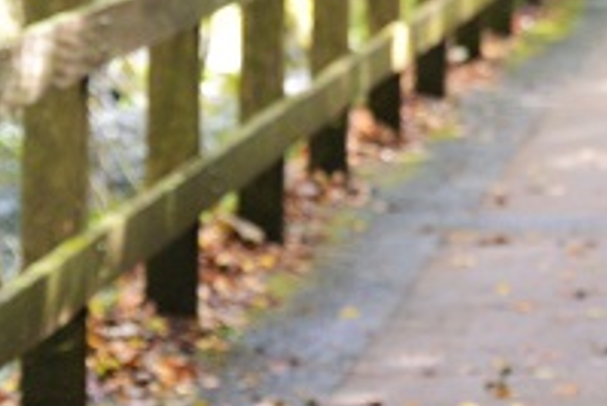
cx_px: 711
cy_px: -169
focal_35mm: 310
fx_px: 5231
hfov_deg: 6.6
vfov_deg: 4.4
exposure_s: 1/100
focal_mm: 38.5
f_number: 3.8
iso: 400
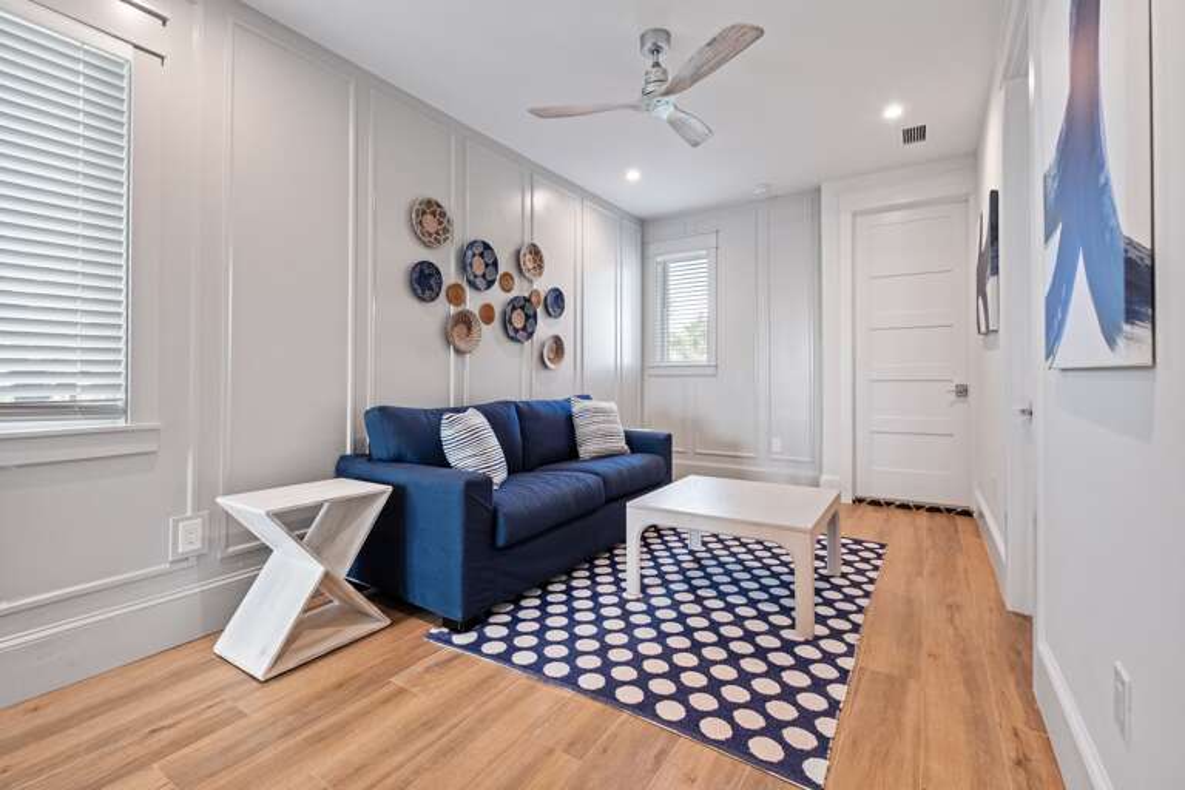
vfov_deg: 77.3
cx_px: 592
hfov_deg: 100.4
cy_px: 395
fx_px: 494
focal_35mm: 15
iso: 1250
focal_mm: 10
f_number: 5.6
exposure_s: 1/25
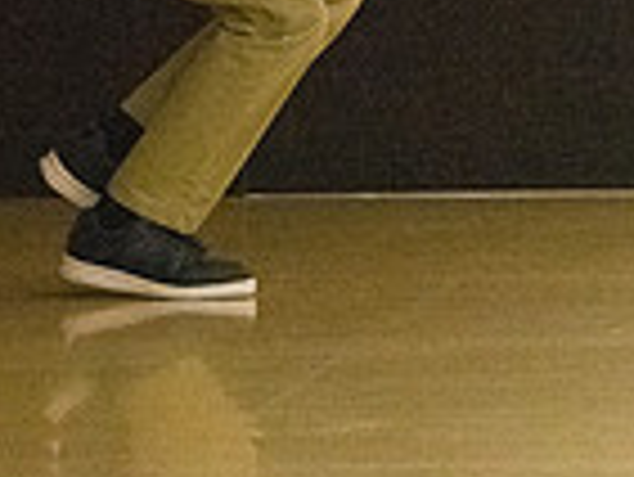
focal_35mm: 434
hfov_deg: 4.6
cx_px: 319
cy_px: -245
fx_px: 7956
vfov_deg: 3.4
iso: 10000
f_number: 4.5
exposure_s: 1/1000
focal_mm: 110
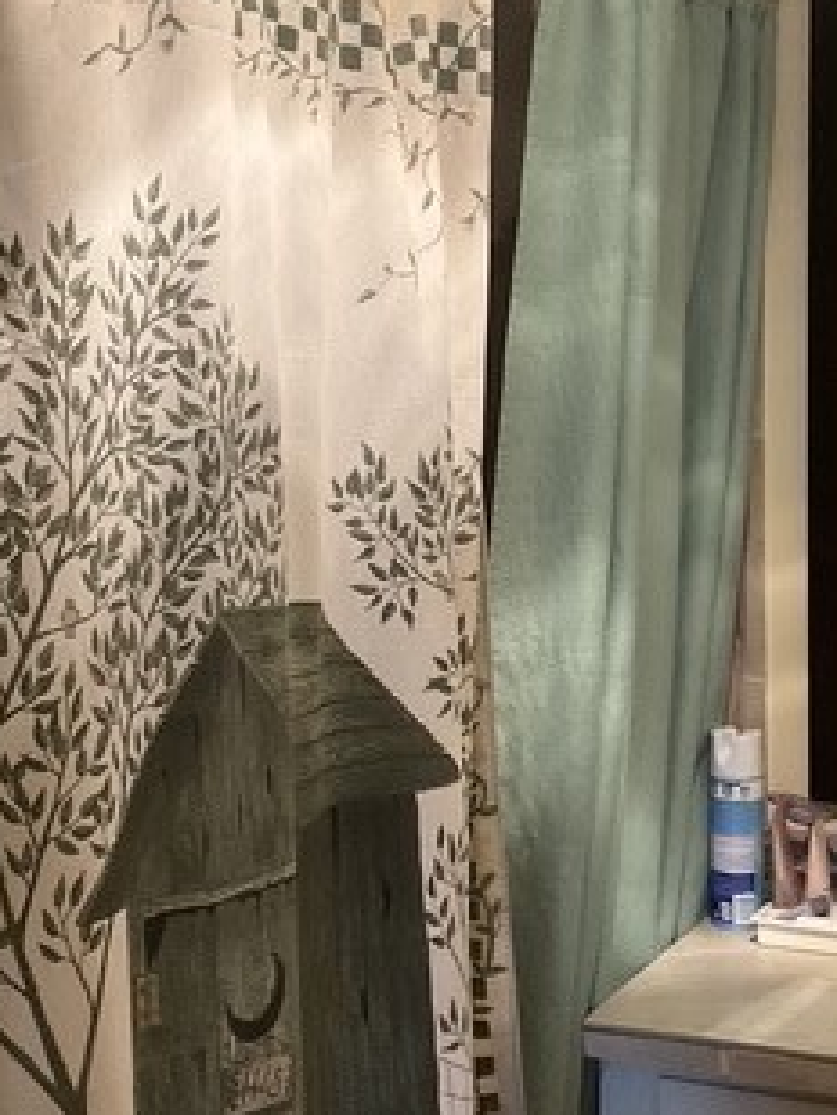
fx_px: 1933
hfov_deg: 24.4
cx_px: 509
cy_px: 563
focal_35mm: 60
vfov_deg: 32.2
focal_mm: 3
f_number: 1.8
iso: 125
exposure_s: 1/60
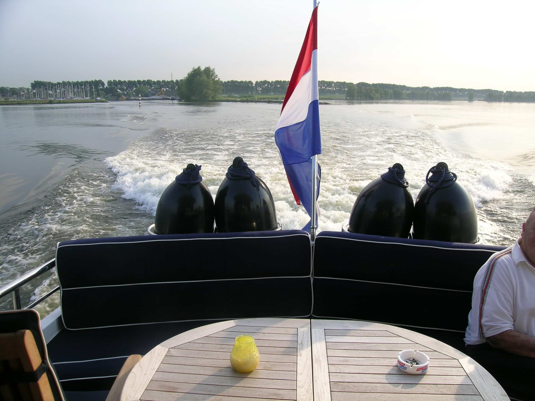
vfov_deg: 49.7
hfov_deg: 63.4
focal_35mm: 28
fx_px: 433
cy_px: 200
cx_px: 268
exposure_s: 1/178
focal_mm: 5.8
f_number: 5
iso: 50
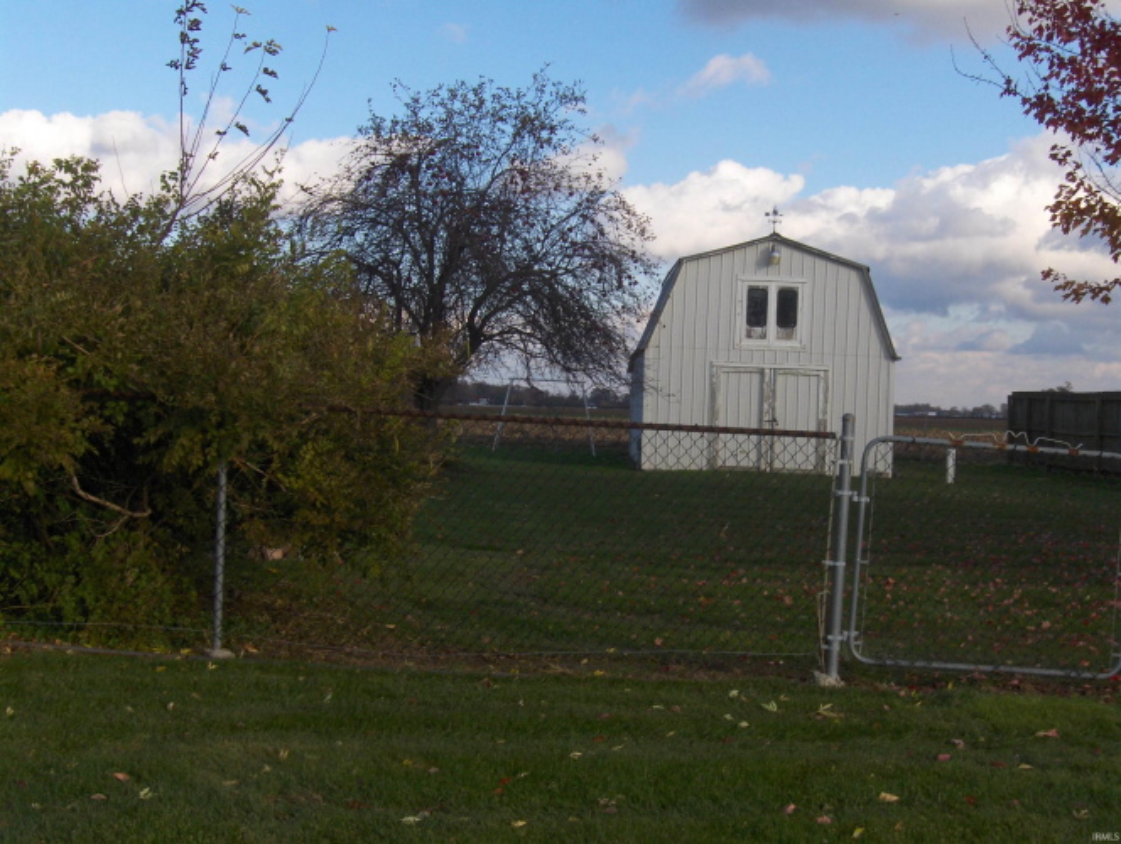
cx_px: 560
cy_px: 422
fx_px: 1427
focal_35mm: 44
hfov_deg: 42.9
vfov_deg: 33.0
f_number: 4.59
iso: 100
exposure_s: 1/505
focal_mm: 9.6
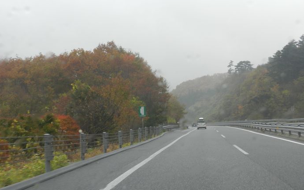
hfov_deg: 35.7
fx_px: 472
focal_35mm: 57
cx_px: 151
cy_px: 109
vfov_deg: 22.7
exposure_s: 1/200
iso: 160
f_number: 4.4
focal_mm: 9.4
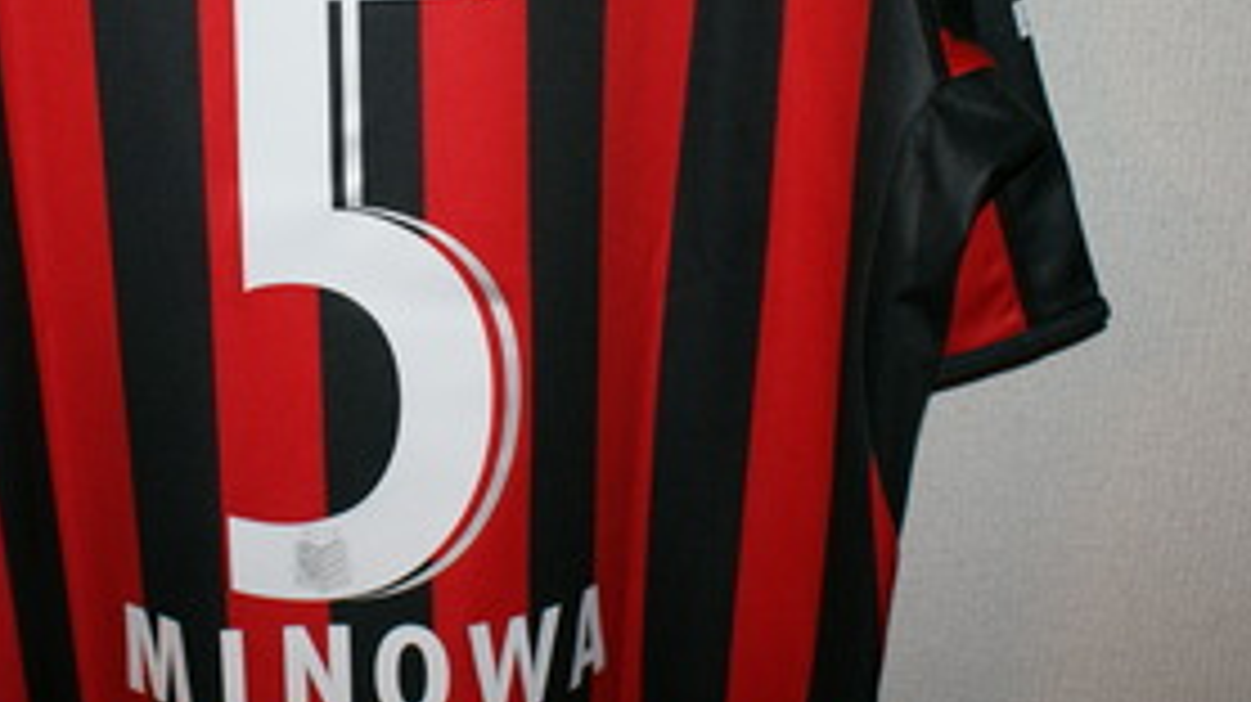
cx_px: 356
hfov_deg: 36.0
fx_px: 1890
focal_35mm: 57
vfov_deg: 21.0
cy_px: 248
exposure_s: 1/60
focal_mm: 24
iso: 400
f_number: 5.6
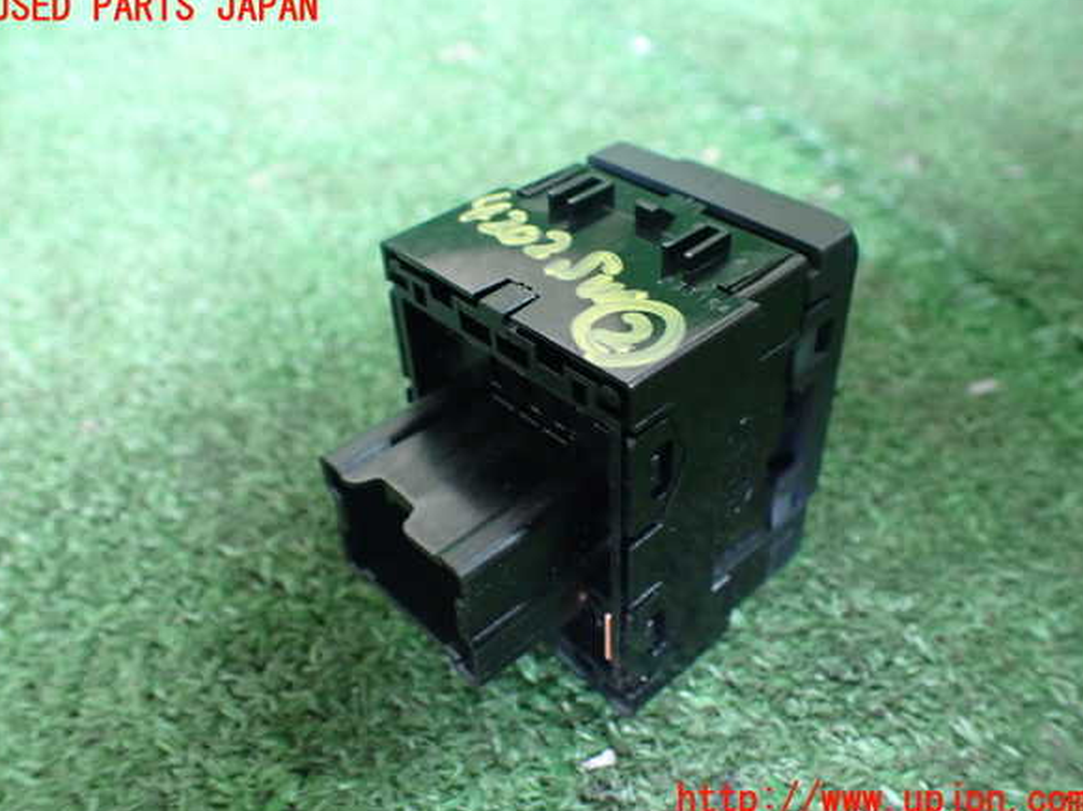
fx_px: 969
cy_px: 405
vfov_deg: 45.4
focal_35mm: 31
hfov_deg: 58.4
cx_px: 539
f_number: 2.3
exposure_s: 1/30
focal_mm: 5.4
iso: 1000
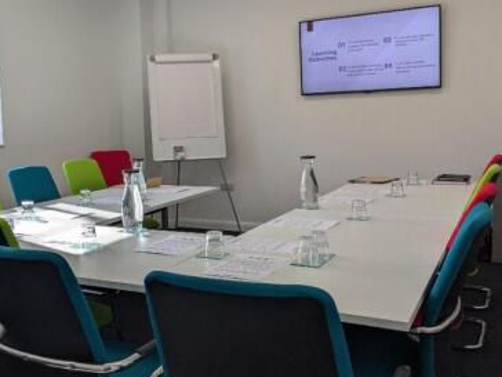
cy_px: 158
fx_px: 580
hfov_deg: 45.9
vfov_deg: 35.9
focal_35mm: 40
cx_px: 157
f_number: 1.89
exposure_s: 1/587
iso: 48
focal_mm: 5.43
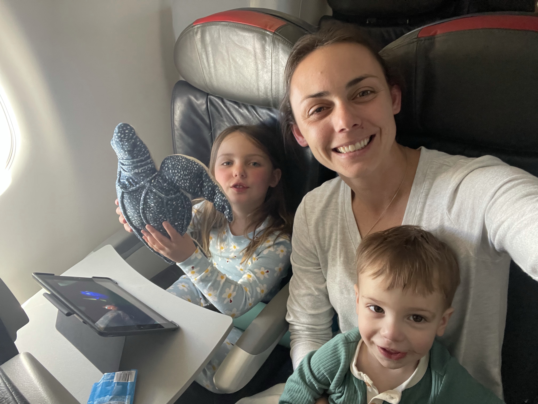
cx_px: 269
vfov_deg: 58.9
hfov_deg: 73.9
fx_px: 357
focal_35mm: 23
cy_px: 202
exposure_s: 1/52
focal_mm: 2.71
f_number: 2.2
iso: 400
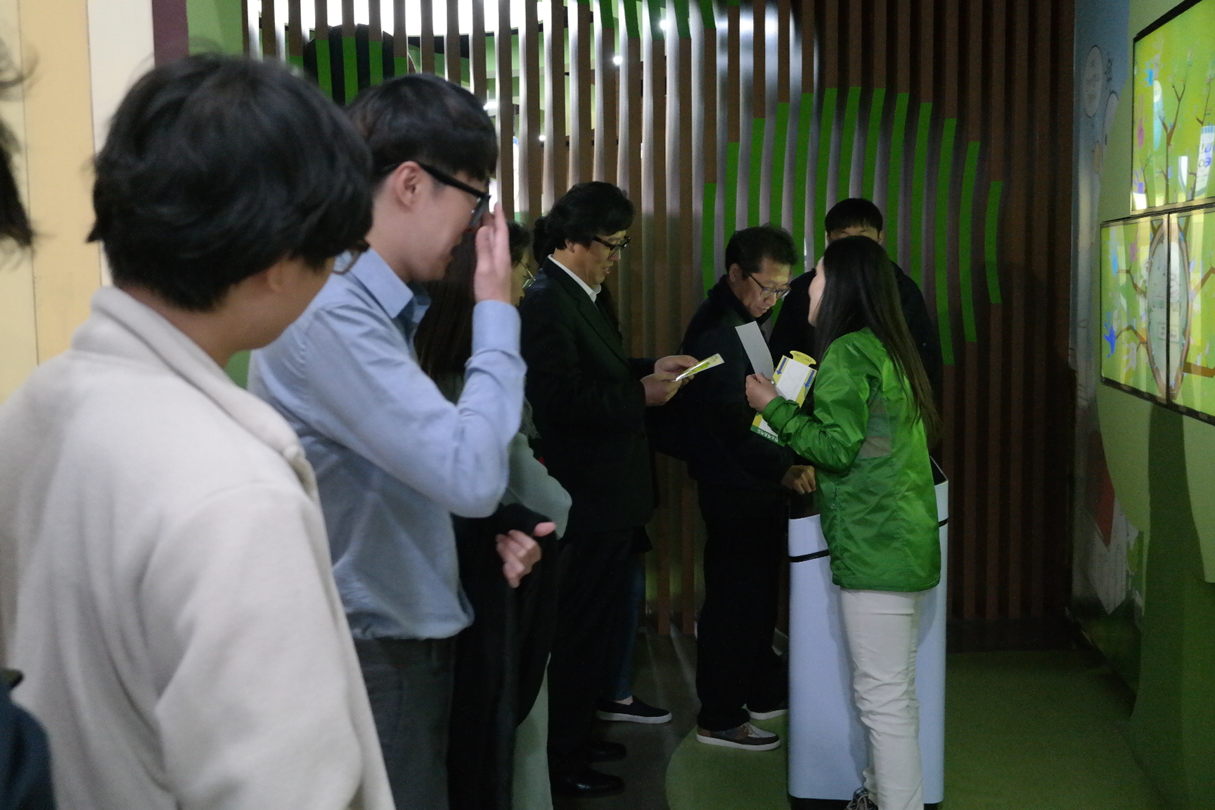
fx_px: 1451
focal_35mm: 43
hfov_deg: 45.4
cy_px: 405
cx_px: 608
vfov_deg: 31.2
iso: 3200
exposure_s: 1/50
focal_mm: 28
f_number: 4
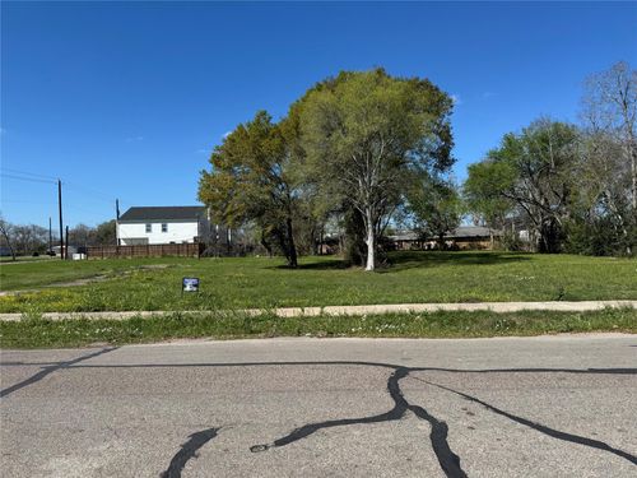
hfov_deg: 71.6
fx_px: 442
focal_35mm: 24
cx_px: 318
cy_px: 239
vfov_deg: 56.8
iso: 80
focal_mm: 6.76
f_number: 1.78
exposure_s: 1/4950
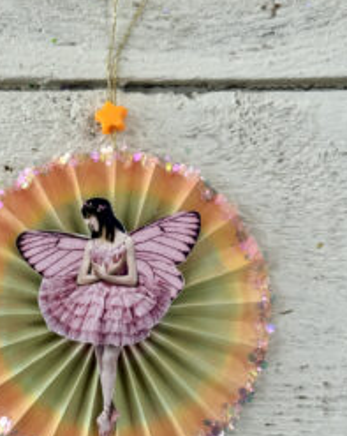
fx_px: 977
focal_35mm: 76
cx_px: 113
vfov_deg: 25.1
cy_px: 247
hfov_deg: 20.1
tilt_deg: -83.8
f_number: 1.78
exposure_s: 1/1114
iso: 64
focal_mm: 6.76
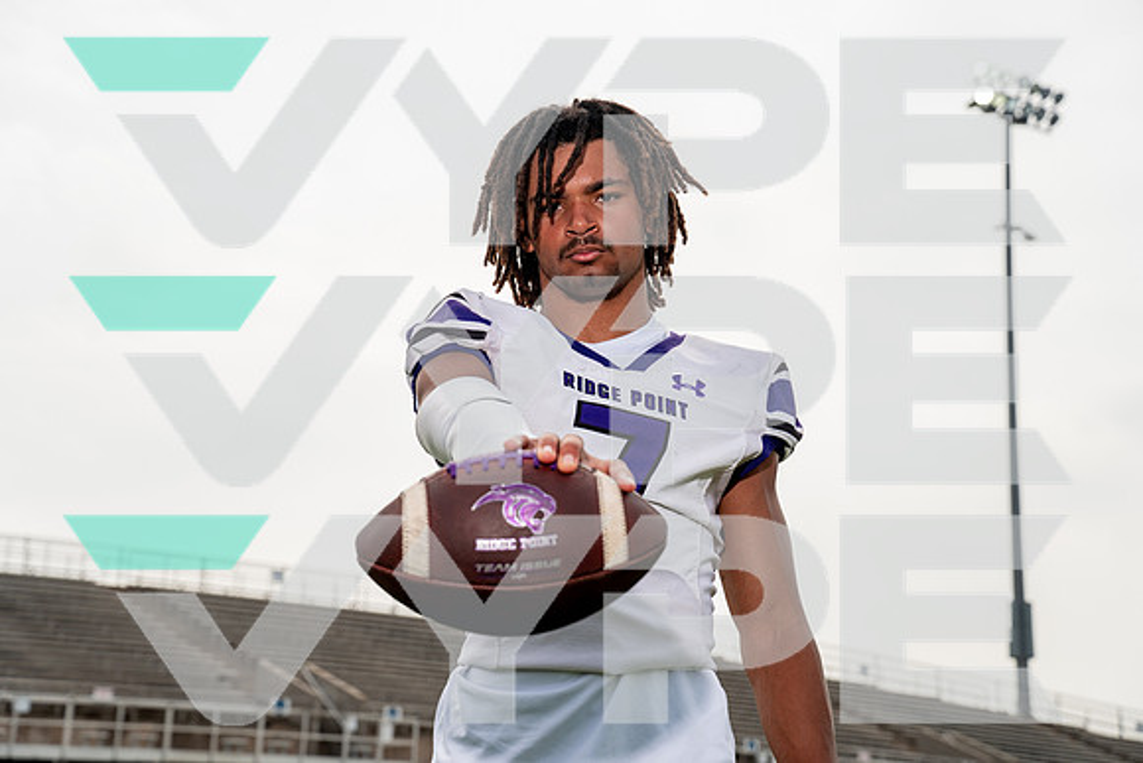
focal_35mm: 66
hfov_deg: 30.5
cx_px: 572
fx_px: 2096
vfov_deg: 20.6
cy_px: 382
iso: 100
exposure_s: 1/640
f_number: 5.6
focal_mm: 66
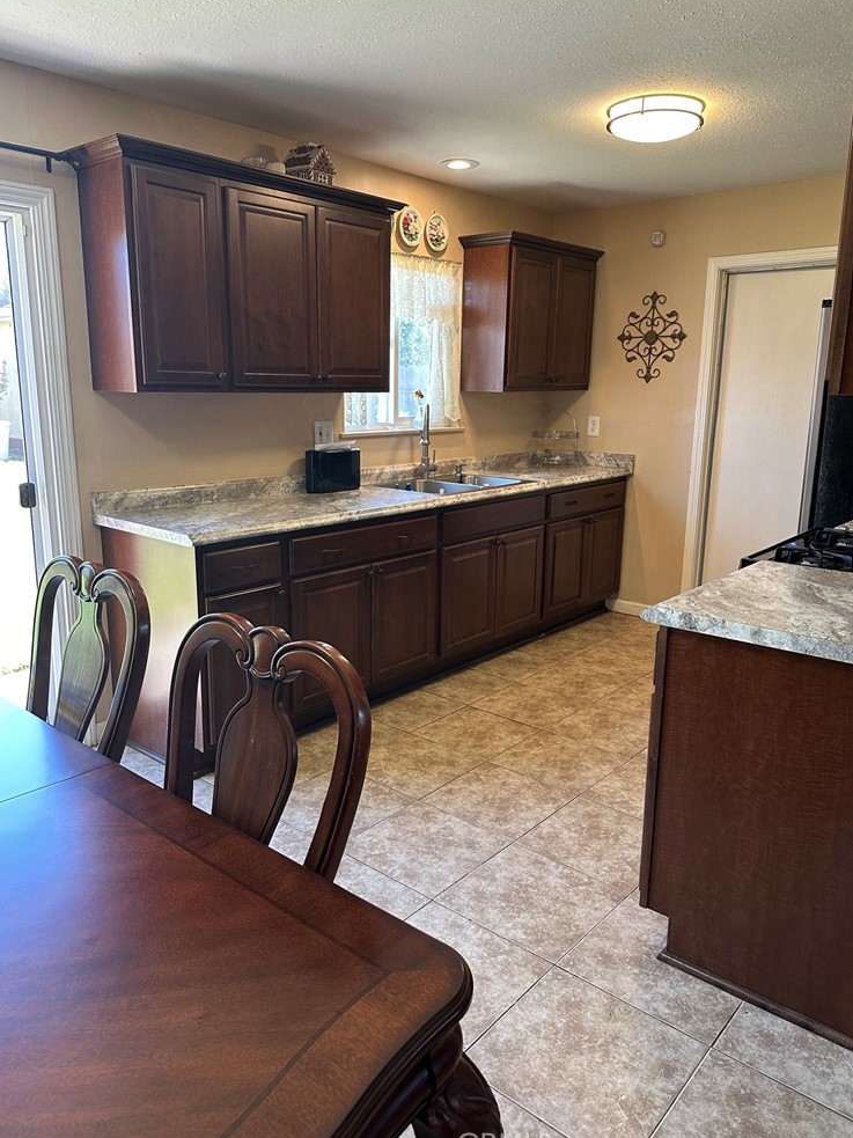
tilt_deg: -12.8
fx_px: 822
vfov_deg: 69.4
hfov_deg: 54.9
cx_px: 426
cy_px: 567
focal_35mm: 25
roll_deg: -0.8
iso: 200
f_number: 1.78
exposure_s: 1/120
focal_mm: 6.86
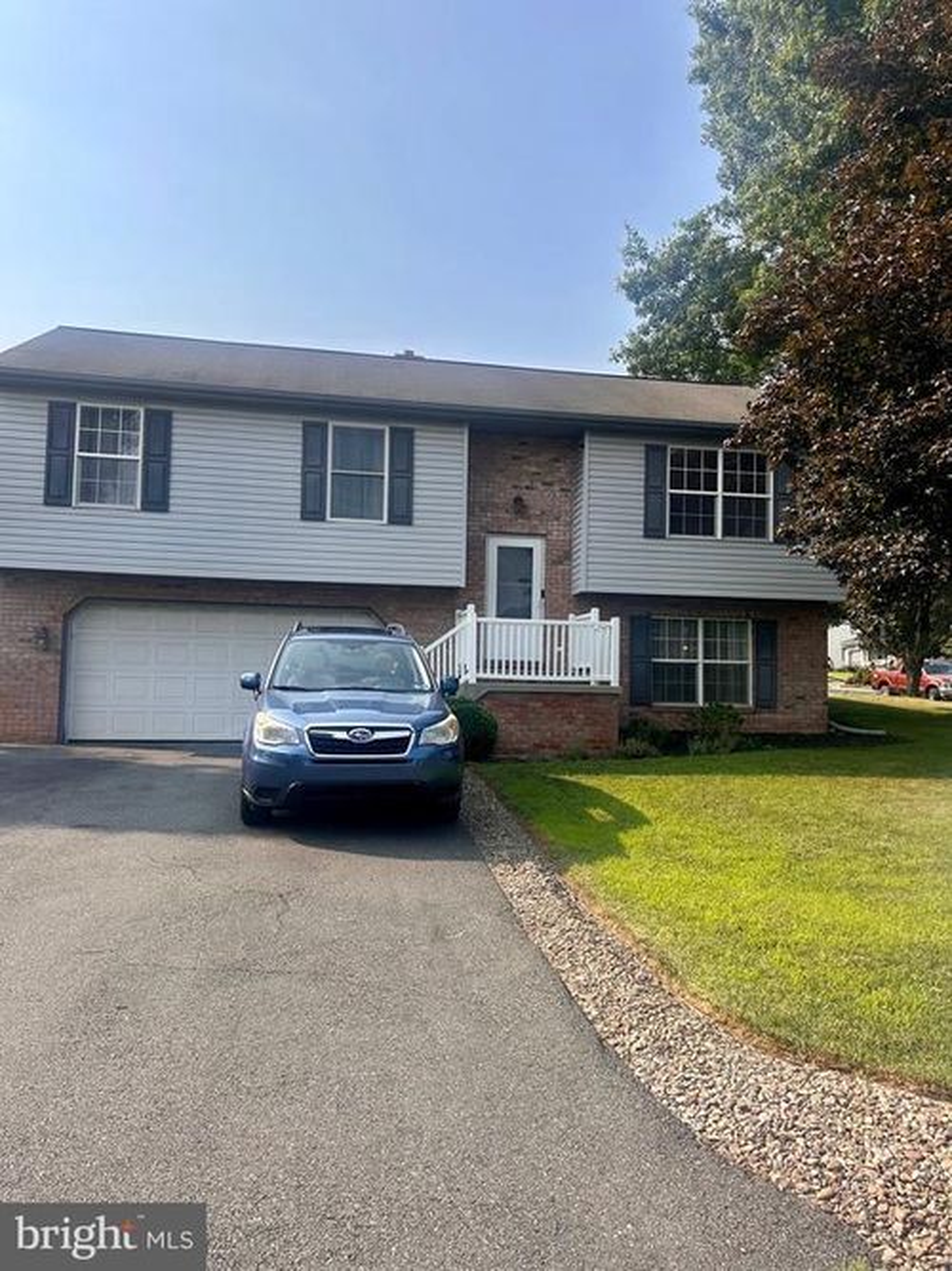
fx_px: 954
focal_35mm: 26
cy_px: 636
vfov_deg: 67.3
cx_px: 476
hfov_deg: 53.0
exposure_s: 1/3077
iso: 50
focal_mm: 5.7
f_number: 1.5
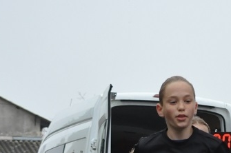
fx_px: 1780
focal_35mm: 278
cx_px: 247
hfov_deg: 7.4
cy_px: 218
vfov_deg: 4.9
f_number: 4.5
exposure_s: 1/500
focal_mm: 62
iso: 1100
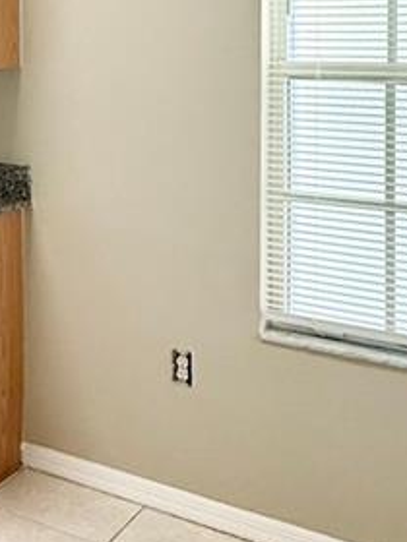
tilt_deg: -0.8
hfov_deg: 21.6
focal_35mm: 60
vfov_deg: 30.6
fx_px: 941
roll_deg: -0.6
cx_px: -149
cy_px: 43
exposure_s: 1/120
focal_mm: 2.22
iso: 250
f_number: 2.2
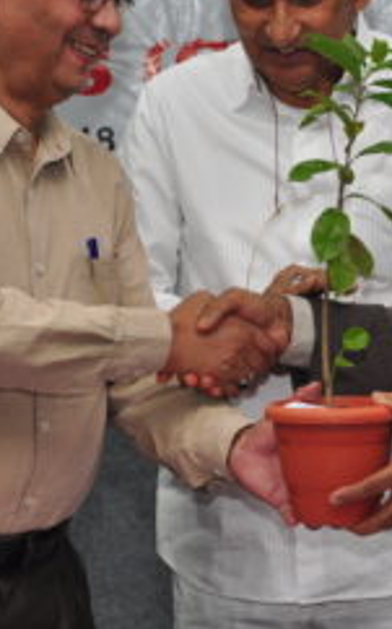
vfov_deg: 10.5
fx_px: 3423
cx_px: 322
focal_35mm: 200
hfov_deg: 6.5
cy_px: 220
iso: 800
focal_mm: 66
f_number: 5.6
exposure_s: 1/125
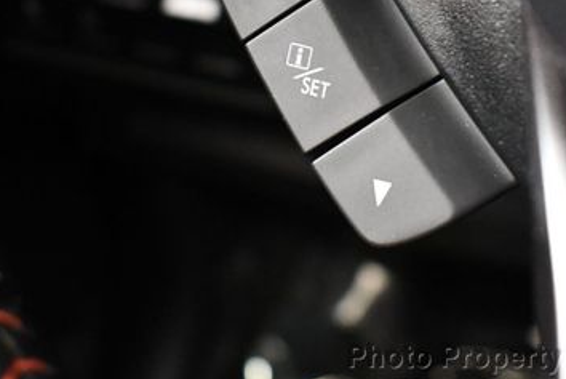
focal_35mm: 65
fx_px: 1023
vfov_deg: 20.6
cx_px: 328
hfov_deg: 30.9
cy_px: 45
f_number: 3.5
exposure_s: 1/60
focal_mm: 18
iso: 4500
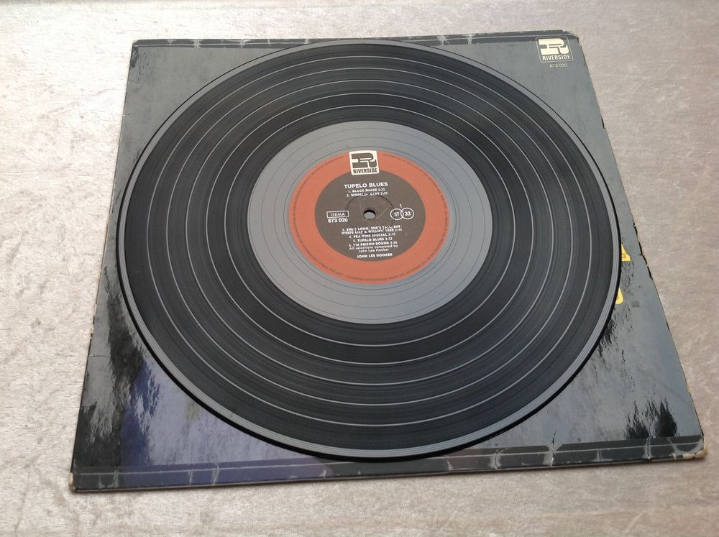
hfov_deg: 52.7
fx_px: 726
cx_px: 360
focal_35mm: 35
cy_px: 268
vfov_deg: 40.6
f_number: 2.4
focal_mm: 4.28
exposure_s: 1/30
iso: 64
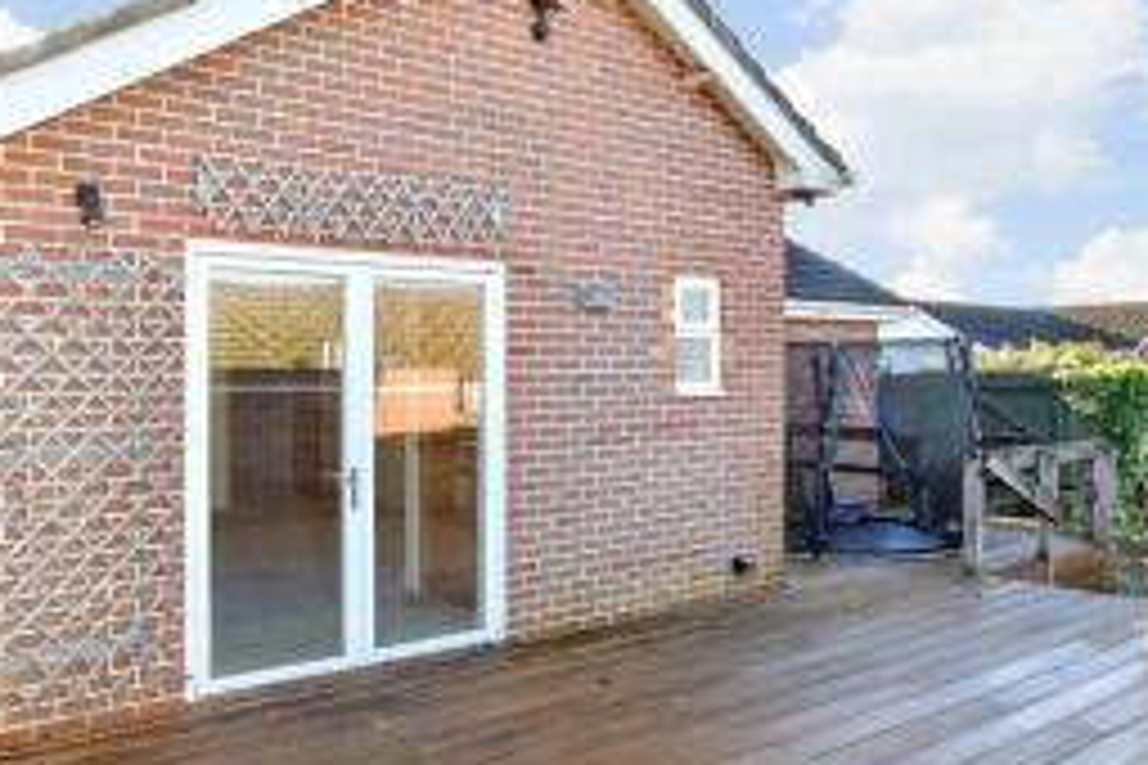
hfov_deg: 65.0
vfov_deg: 46.4
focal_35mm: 28
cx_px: 468
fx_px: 893
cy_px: 380
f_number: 8
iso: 500
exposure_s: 1/125
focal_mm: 10
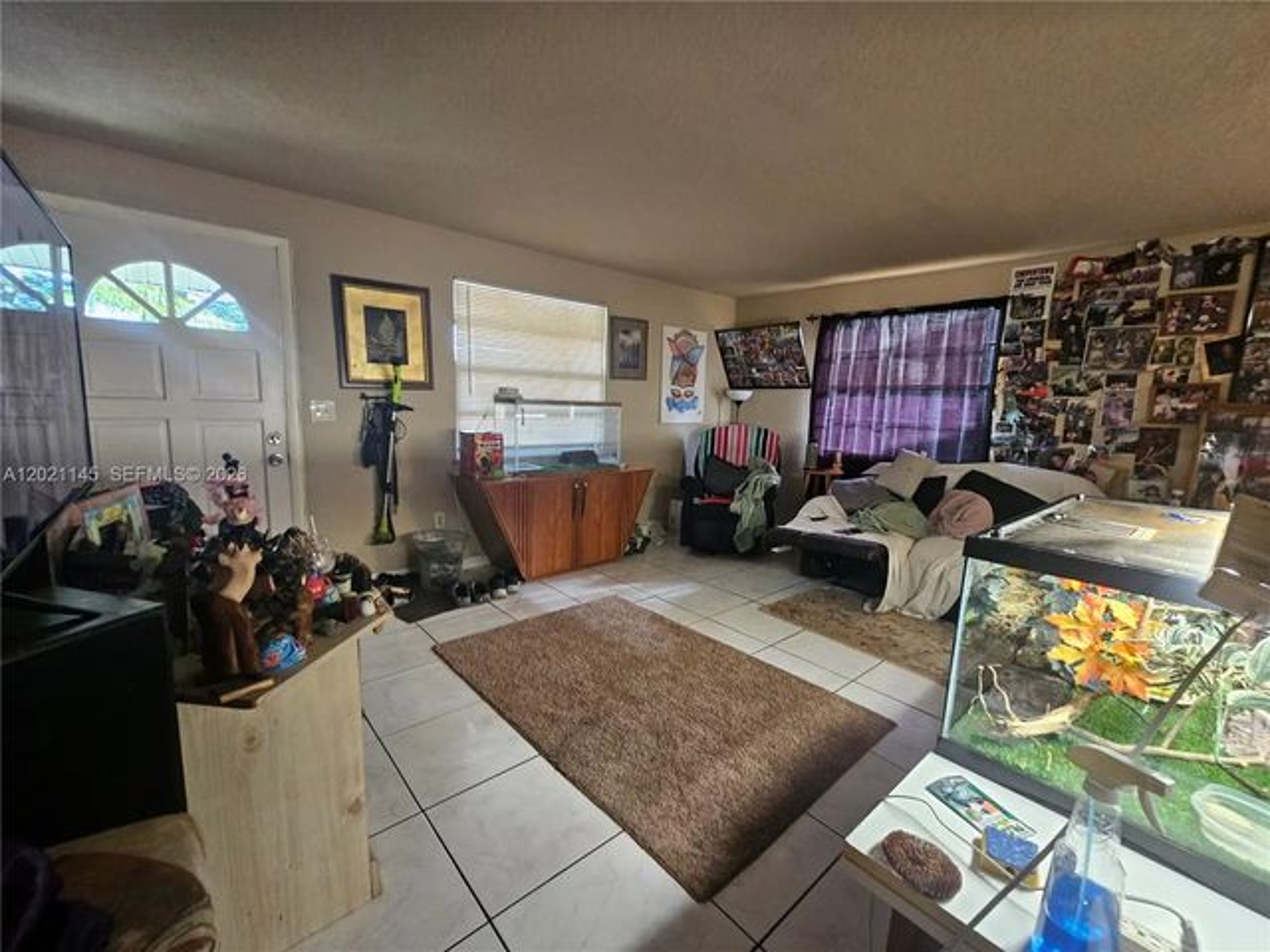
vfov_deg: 89.9
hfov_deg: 106.2
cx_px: 635
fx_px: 477
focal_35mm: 13
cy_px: 476
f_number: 2.2
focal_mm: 2.2
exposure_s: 1/30
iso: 320
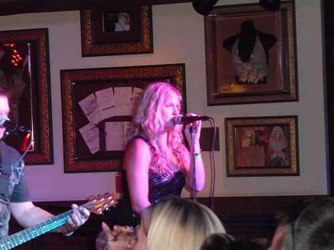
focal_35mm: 141
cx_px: 167
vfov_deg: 10.5
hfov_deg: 14.0
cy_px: 125
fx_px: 1360
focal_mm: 24.1
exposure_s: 1/40
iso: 1000
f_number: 4.8
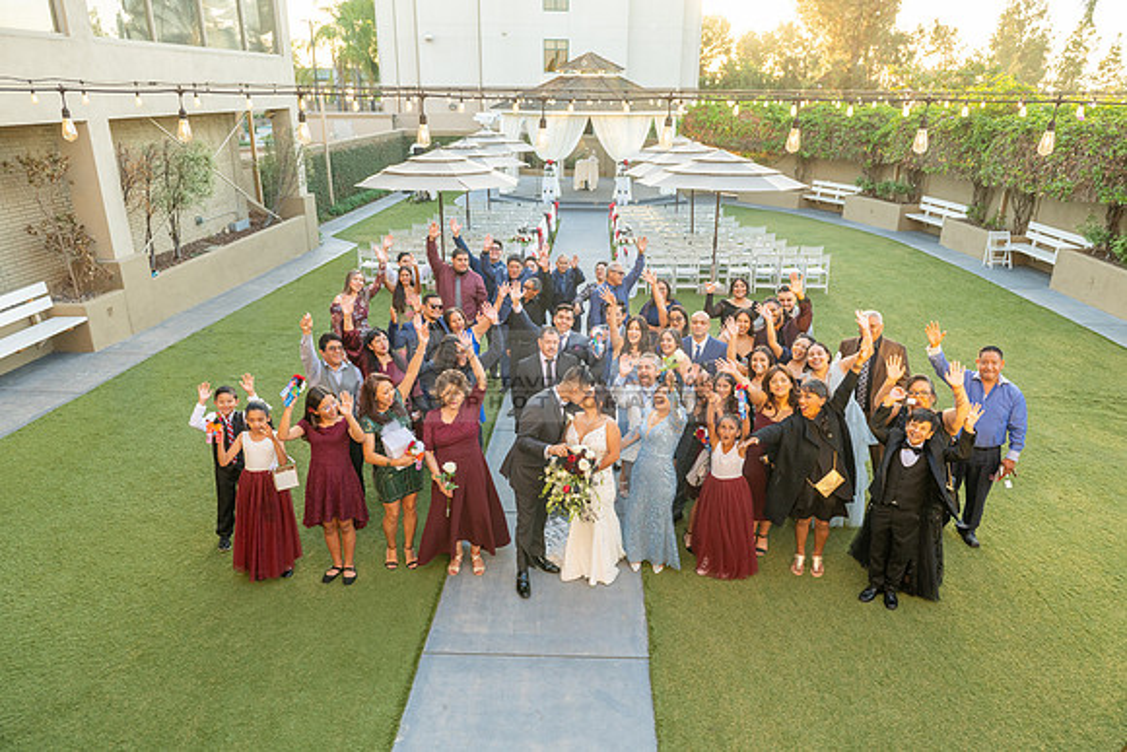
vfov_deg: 53.2
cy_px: 376
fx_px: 751
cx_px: 564
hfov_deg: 73.7
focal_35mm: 24
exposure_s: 1/200
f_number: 5.6
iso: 500
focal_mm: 24
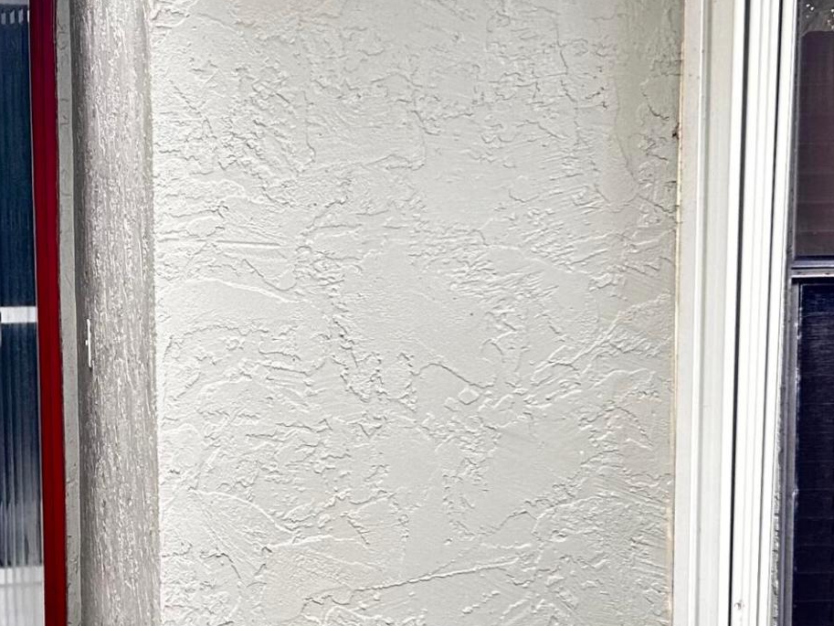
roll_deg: +0.5
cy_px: 426
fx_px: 1976
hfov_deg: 23.5
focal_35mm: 82
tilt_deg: -7.2
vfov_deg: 17.9
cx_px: 164
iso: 125
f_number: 1.5
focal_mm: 5.7
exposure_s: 1/121
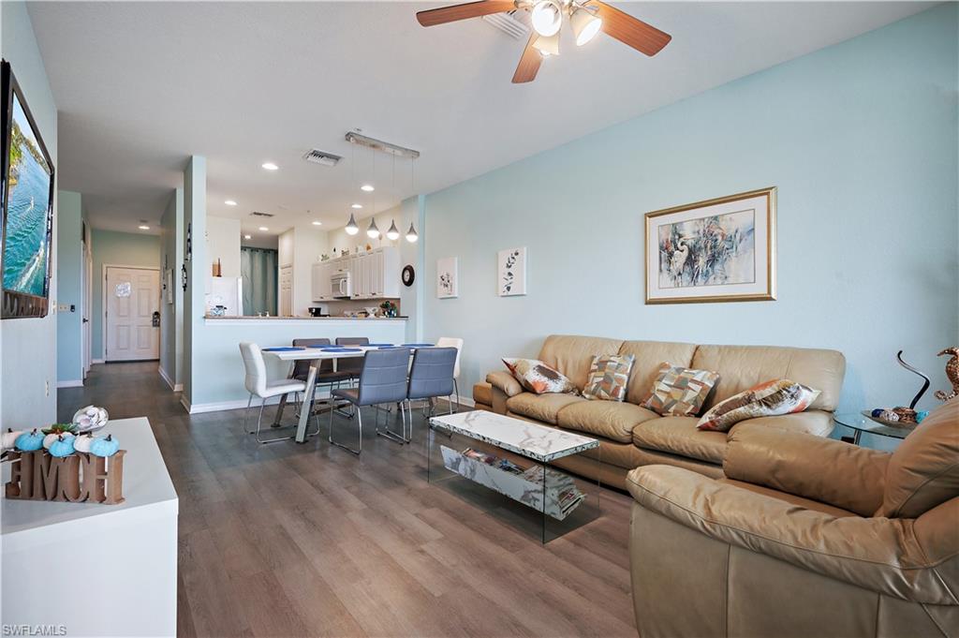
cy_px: 319
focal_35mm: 16
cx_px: 480
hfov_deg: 96.8
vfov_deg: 73.7
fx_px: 426
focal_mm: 16
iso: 400
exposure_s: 1/10
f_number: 8
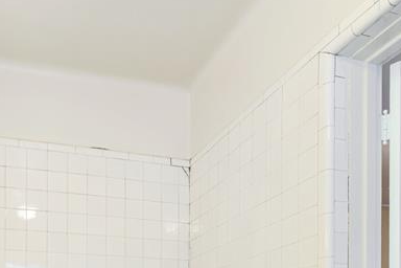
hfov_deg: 47.6
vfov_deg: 27.7
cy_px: 350
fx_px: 446
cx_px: 131
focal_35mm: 40
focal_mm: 15
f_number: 7.1
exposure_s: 1/1.25
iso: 250
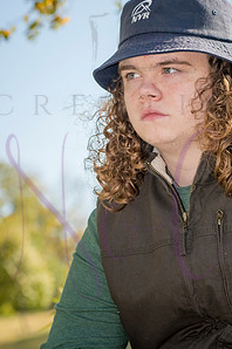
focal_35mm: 130
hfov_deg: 10.5
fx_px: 1259
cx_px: 149
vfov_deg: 15.8
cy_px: 146
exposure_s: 1/800
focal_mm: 86
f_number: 7.1
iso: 640
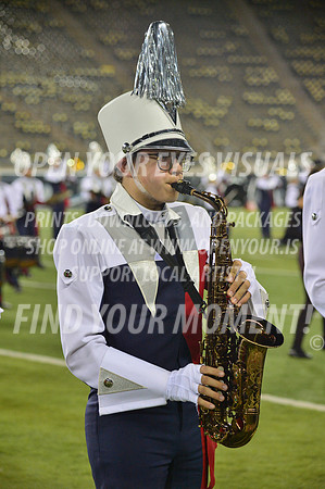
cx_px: 162
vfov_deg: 17.7
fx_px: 1574
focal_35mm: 116
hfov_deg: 11.8
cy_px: 244
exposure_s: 1/640
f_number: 5.6
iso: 2000
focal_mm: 116
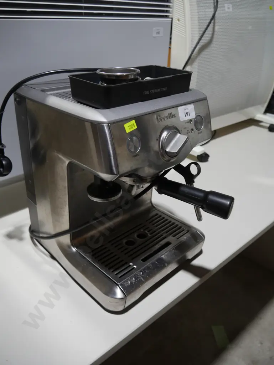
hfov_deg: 49.8
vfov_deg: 63.4
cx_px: 137
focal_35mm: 28
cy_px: 182
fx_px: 295
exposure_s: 1/100
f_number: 3.5
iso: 200
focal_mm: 14
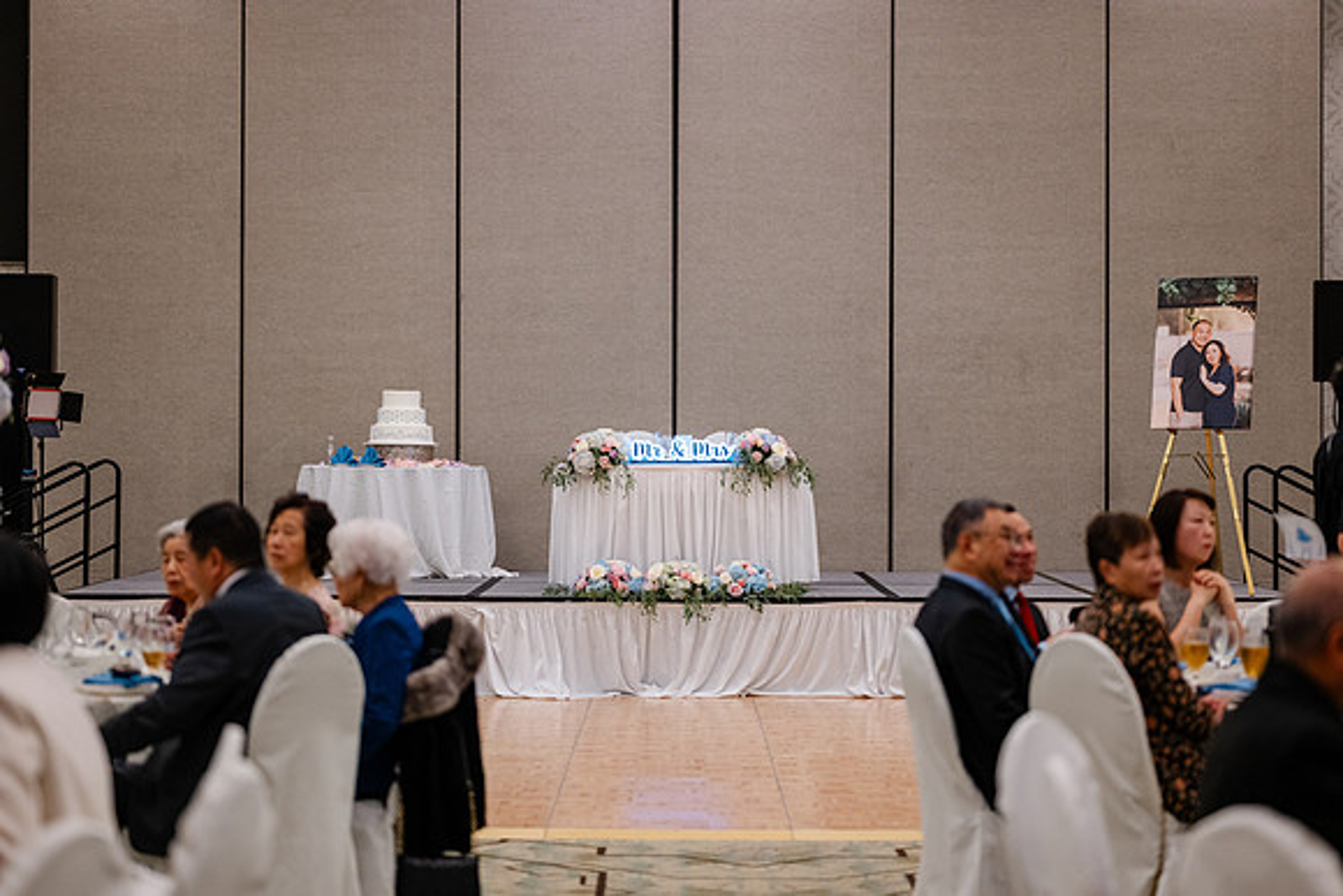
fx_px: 3172
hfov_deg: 23.9
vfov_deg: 16.1
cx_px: 672
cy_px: 448
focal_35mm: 85
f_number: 1.8
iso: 800
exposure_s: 1/320
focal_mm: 85
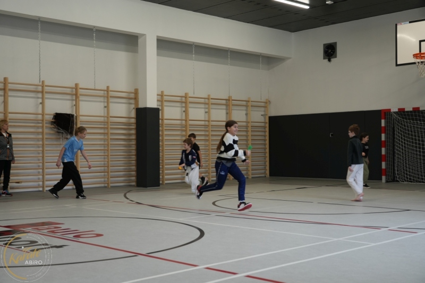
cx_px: 212
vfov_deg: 29.2
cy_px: 142
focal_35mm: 46
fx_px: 543
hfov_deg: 42.8
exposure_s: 1/160
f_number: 4
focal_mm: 46
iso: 640
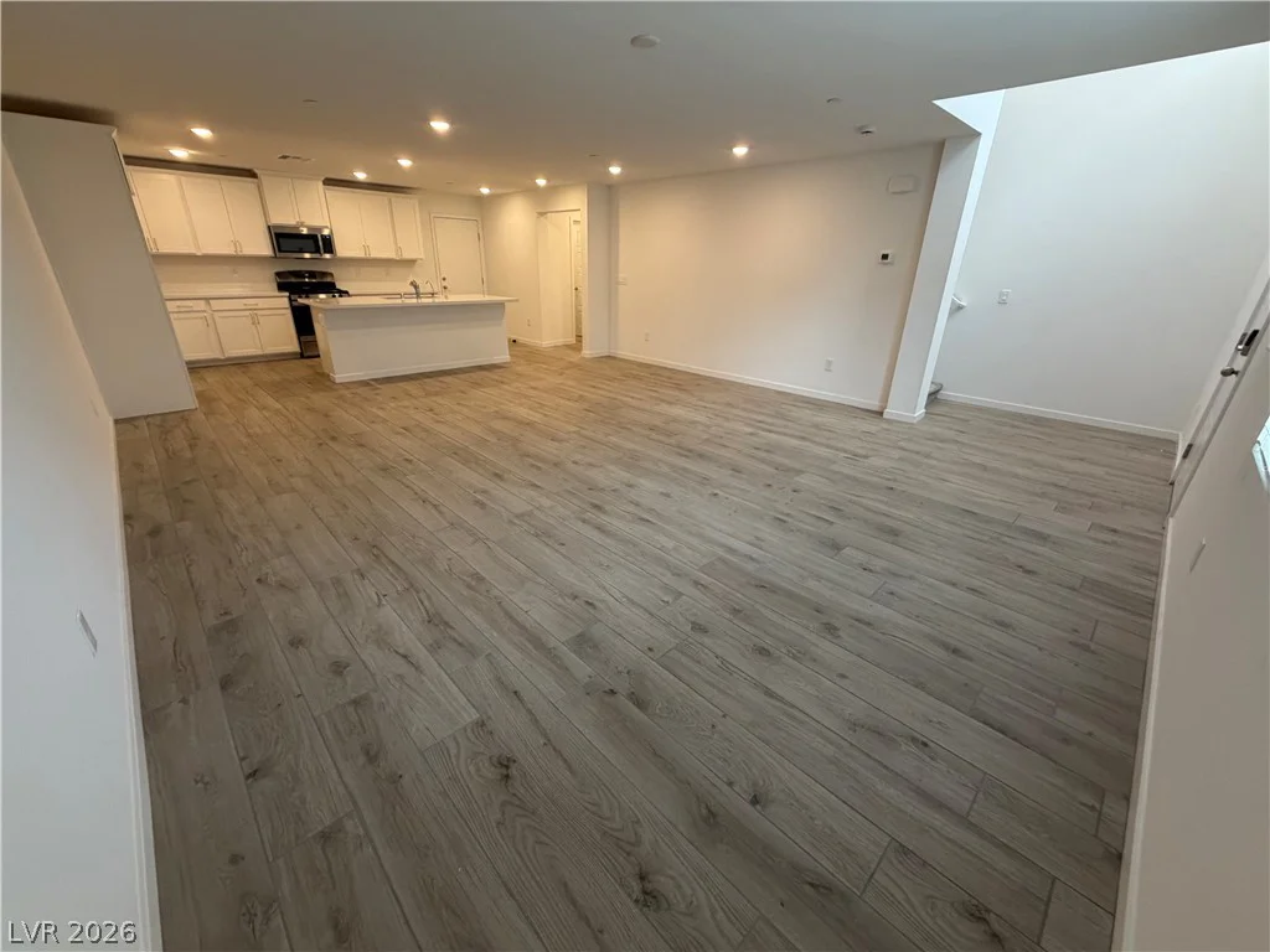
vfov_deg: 85.7
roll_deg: -2.1
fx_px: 514
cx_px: 635
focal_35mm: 14
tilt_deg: -22.5
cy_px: 476
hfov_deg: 102.1
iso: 320
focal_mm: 2.22
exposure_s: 1/120
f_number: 2.2
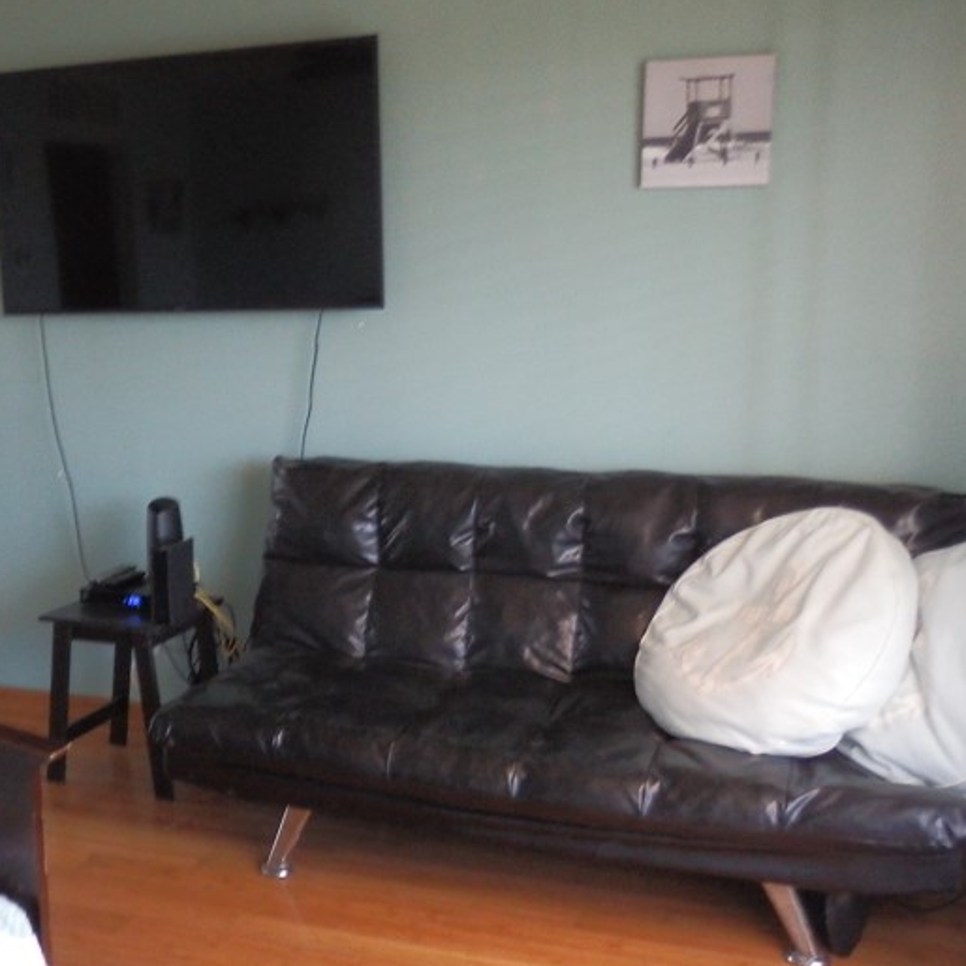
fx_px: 1389
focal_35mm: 44
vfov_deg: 38.2
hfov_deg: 37.5
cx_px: 261
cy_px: 560
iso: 320
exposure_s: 1/30
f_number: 3
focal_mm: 4.5
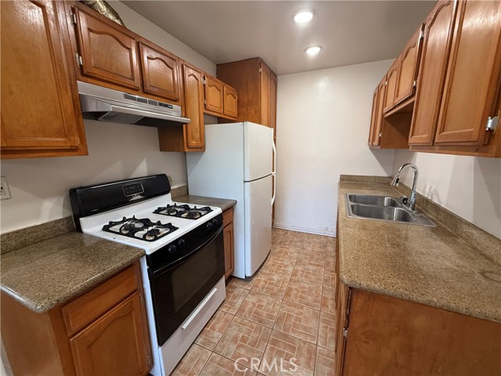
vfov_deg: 85.7
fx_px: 203
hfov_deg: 102.1
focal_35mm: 14
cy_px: 188
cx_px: 250
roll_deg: +0.0
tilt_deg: -12.1
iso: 250
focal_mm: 2.22
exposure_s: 1/120
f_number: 2.2
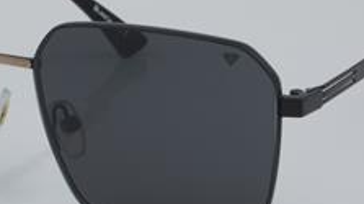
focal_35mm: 155
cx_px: 127
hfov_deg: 13.9
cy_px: 106
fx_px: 1494
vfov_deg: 7.8
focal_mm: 55
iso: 100
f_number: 32
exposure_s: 1/4
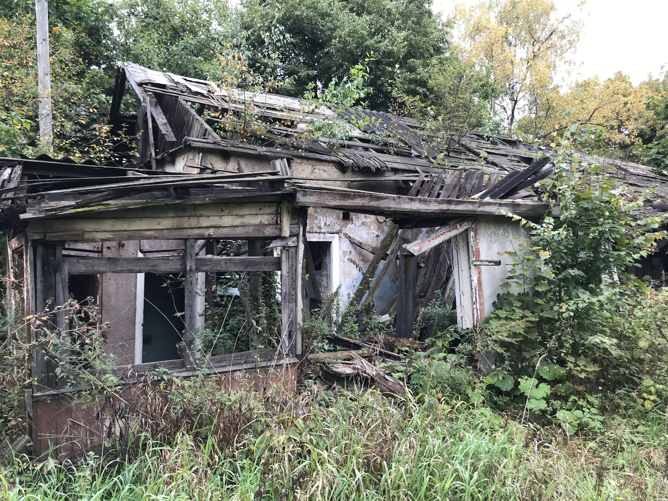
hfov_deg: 63.4
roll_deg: +1.1
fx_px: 540
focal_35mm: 28
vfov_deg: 49.7
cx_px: 334
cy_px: 250
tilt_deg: +3.4
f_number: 1.8
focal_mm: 3.99
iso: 20
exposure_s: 1/122
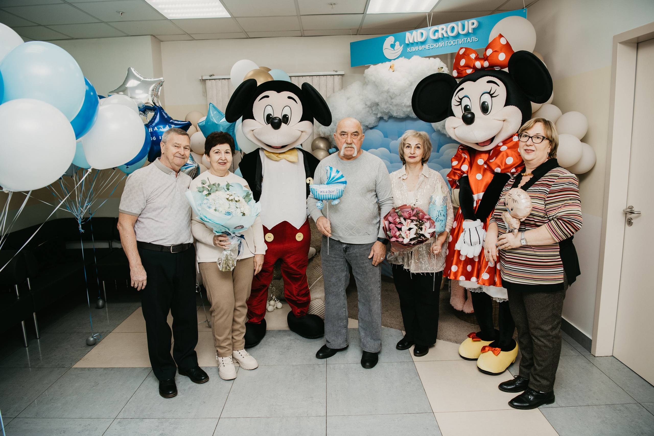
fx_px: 436
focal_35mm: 24
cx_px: 327
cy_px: 218
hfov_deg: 73.7
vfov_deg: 53.1
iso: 160
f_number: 4
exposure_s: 1/160
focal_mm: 24
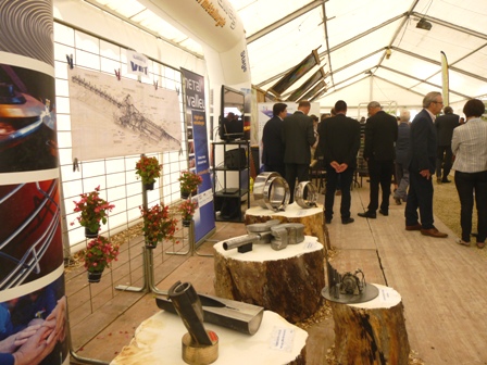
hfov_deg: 69.4
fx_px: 352
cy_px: 182
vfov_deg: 54.9
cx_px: 244
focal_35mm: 25
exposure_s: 1/250
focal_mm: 4.5
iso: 100
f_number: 3.1
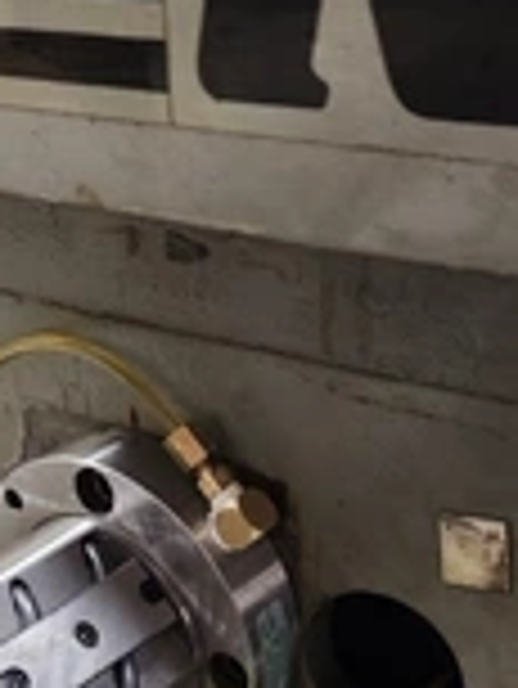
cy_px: 710
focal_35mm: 60
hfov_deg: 24.4
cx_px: 185
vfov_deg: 29.7
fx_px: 1195
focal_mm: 5.4
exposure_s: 1/120
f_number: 1.8
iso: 1000
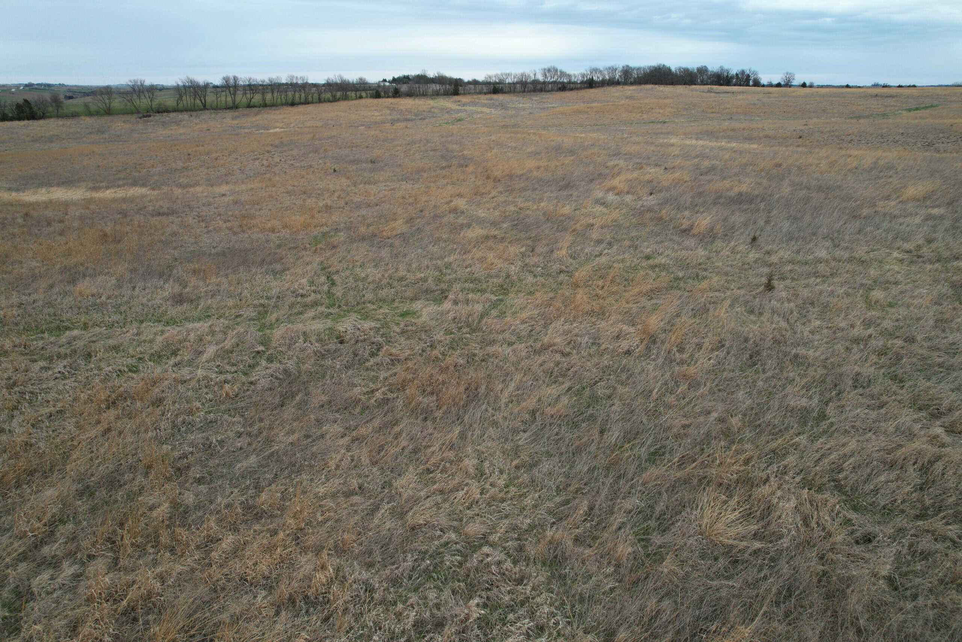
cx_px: 481
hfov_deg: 78.6
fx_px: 588
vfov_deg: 57.2
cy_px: 321
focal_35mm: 22
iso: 100
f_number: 2.8
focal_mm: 8.4
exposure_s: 1/500
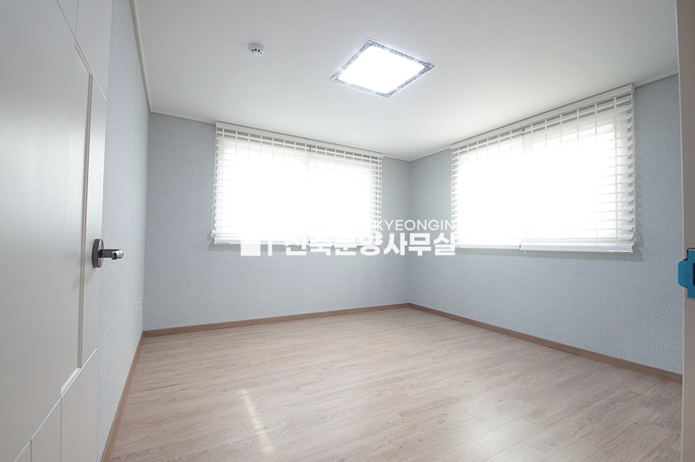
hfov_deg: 100.4
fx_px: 289
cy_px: 231
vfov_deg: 77.2
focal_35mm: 15
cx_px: 348
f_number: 6.3
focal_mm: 10
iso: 800
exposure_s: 1/25
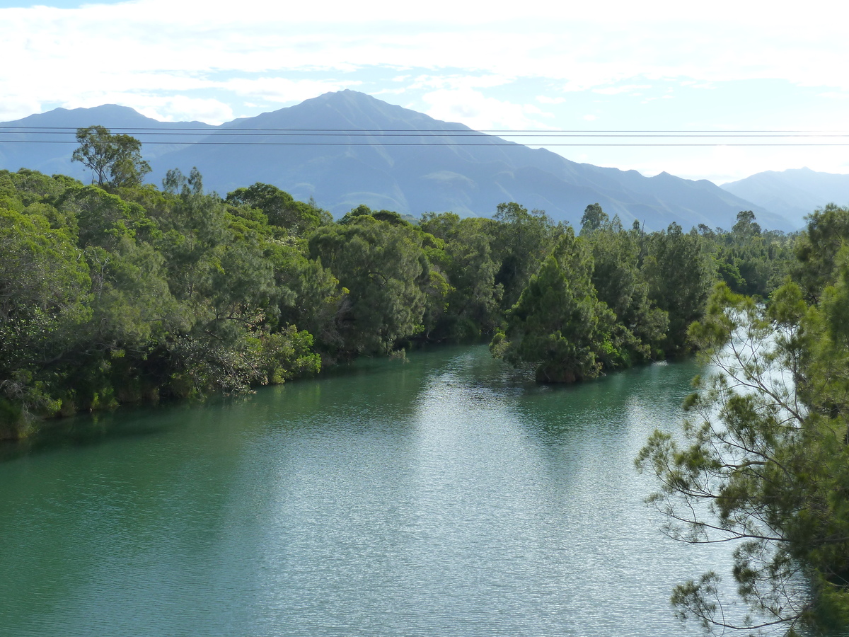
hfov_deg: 34.9
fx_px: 1349
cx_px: 424
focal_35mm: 55
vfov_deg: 26.6
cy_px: 318
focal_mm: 9.1
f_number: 4.5
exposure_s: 1/400
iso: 125
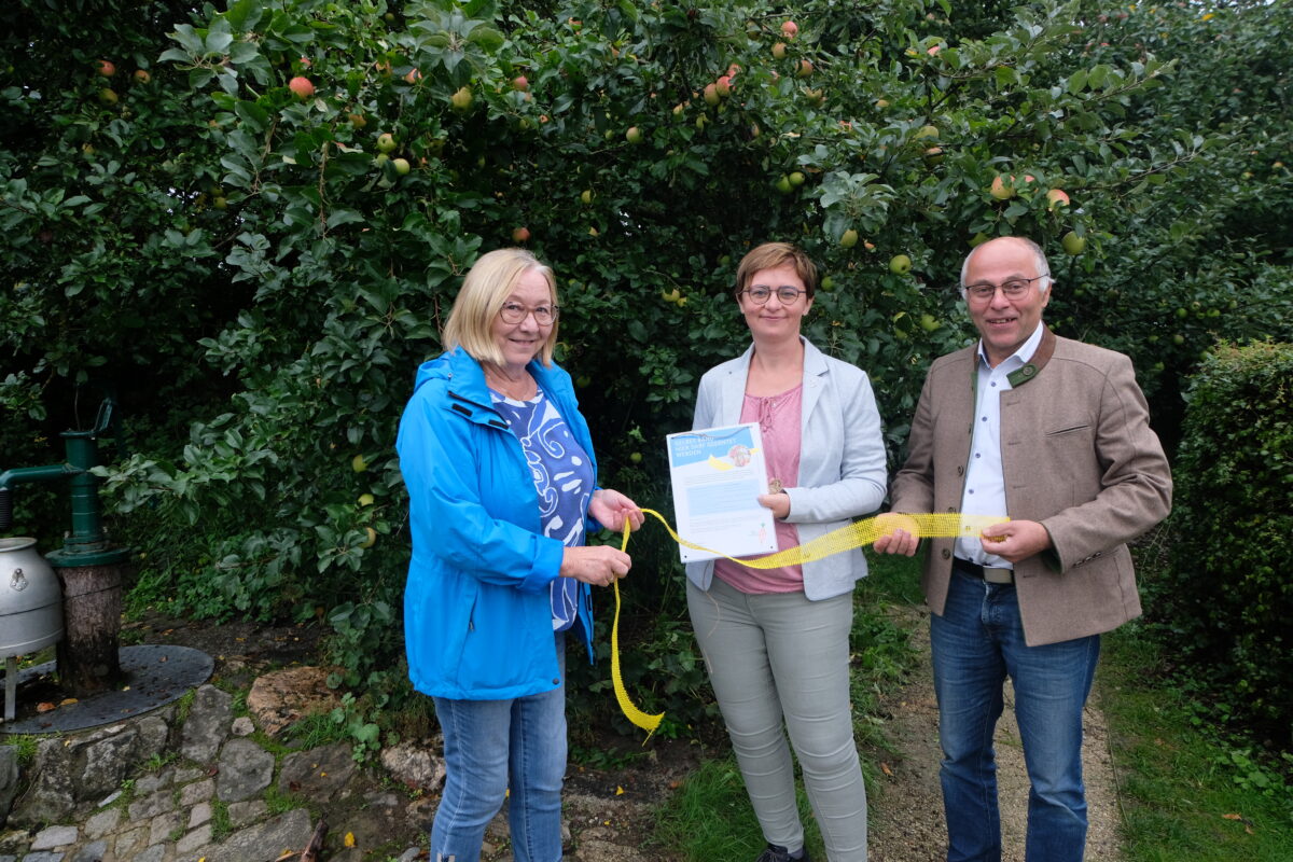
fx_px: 862
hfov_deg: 73.7
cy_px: 431
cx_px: 646
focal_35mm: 24
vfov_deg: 53.1
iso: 400
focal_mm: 16
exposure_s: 1/400
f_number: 4
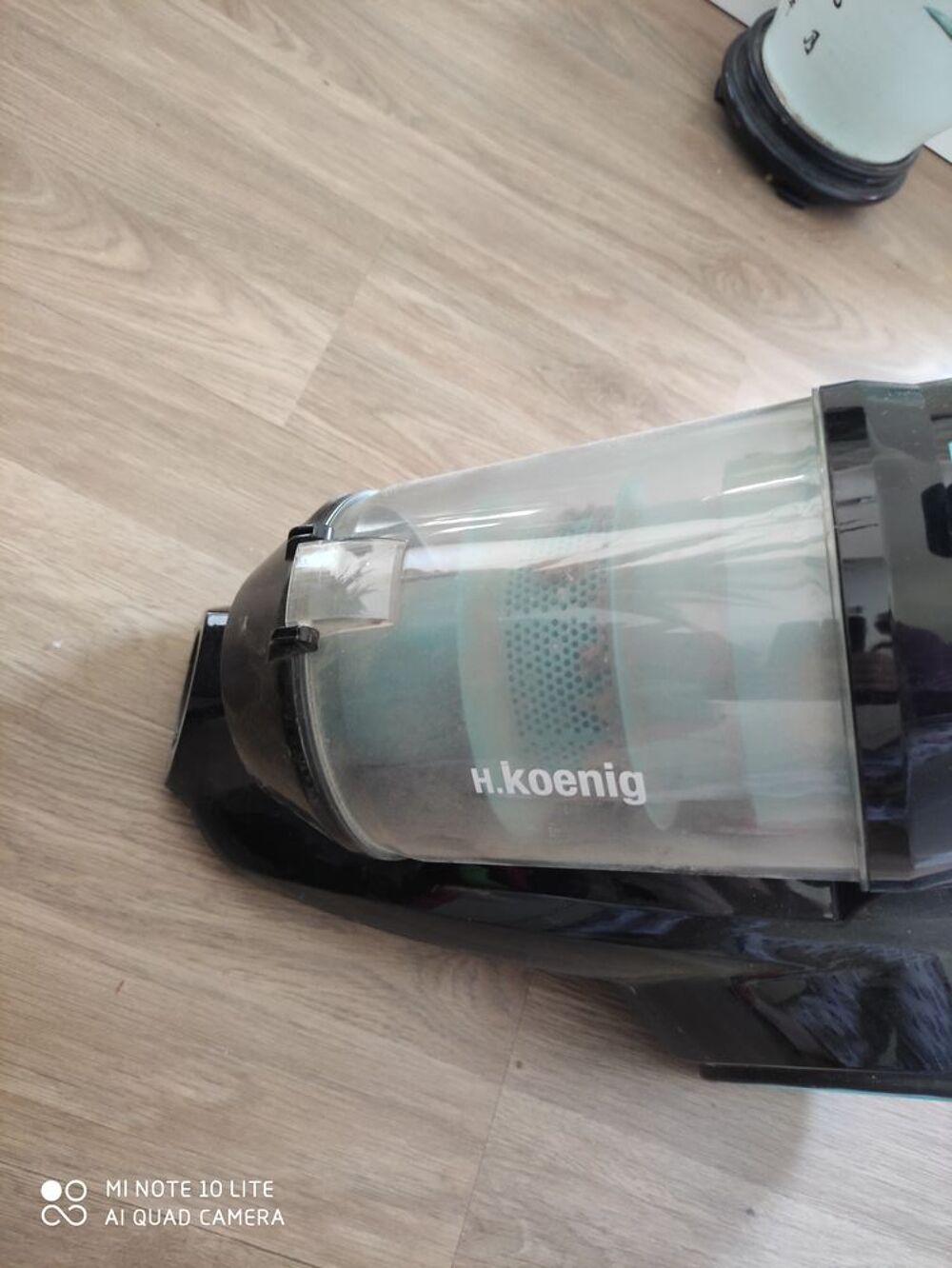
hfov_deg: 54.9
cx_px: 476
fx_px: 916
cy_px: 634
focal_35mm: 25
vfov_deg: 69.4
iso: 1767
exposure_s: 1/25
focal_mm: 5.43
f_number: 1.89
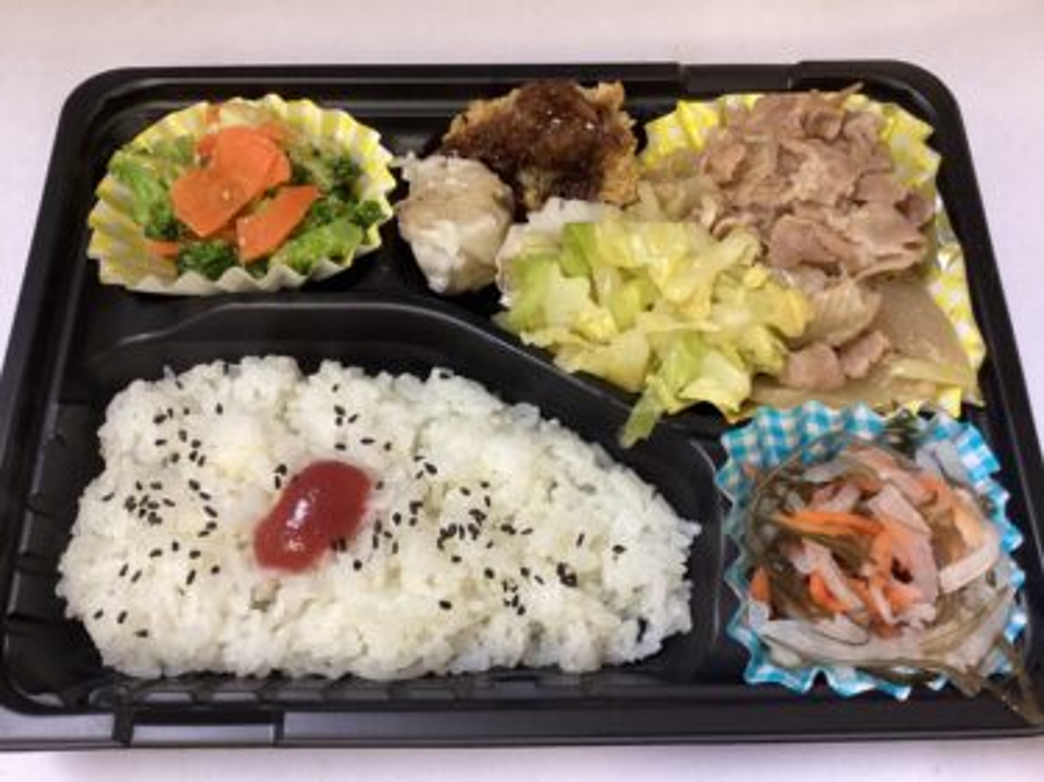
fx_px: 935
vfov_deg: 45.4
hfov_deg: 58.4
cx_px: 522
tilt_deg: -66.9
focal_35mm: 31
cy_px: 391
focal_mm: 3.3
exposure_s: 1/60
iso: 250
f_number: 2.4
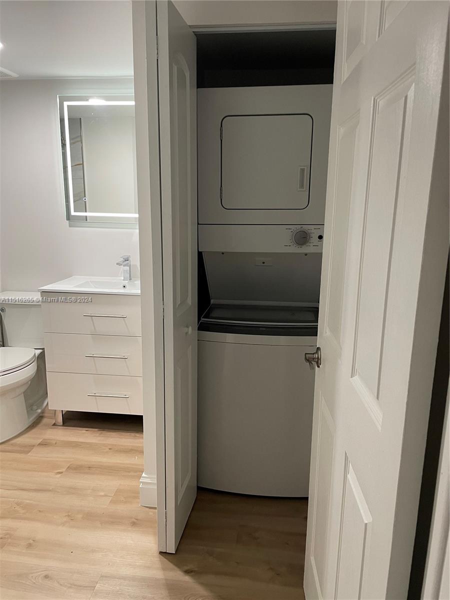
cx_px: 225
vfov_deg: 67.3
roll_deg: -0.8
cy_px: 300
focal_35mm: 26
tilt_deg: -11.9
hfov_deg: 53.1
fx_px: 451
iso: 125
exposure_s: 1/45
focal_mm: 4.2
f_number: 1.6
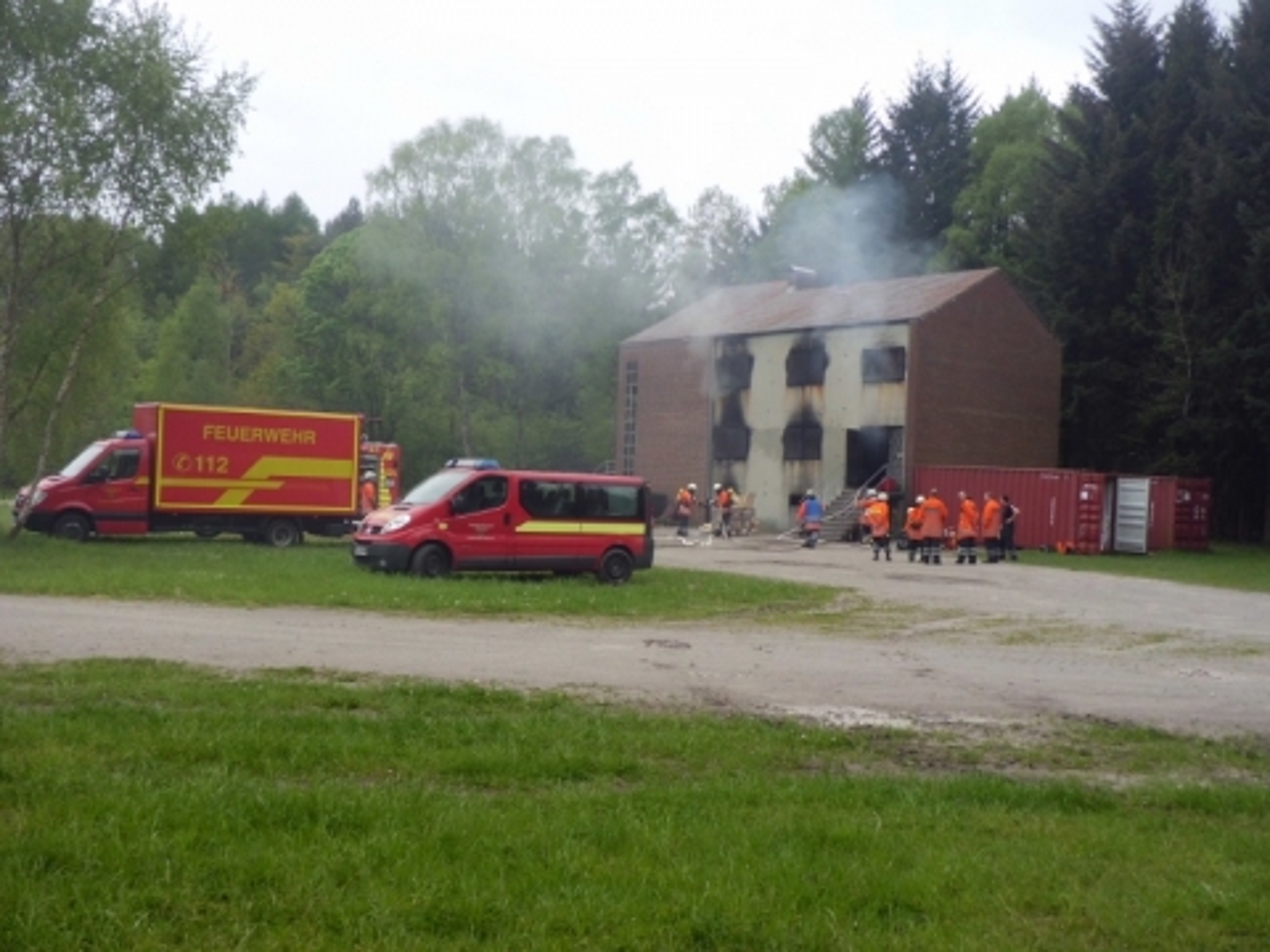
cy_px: 476
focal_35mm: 36
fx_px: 1321
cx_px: 635
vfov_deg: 39.7
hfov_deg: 51.4
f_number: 8.8
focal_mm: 6.4
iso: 100
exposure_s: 1/80
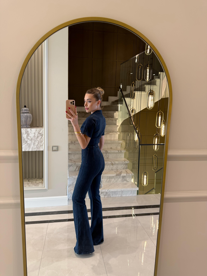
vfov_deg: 71.6
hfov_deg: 56.8
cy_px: 138
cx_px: 104
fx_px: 191
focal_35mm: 24
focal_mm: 6.76
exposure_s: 1/50
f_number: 1.78
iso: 100
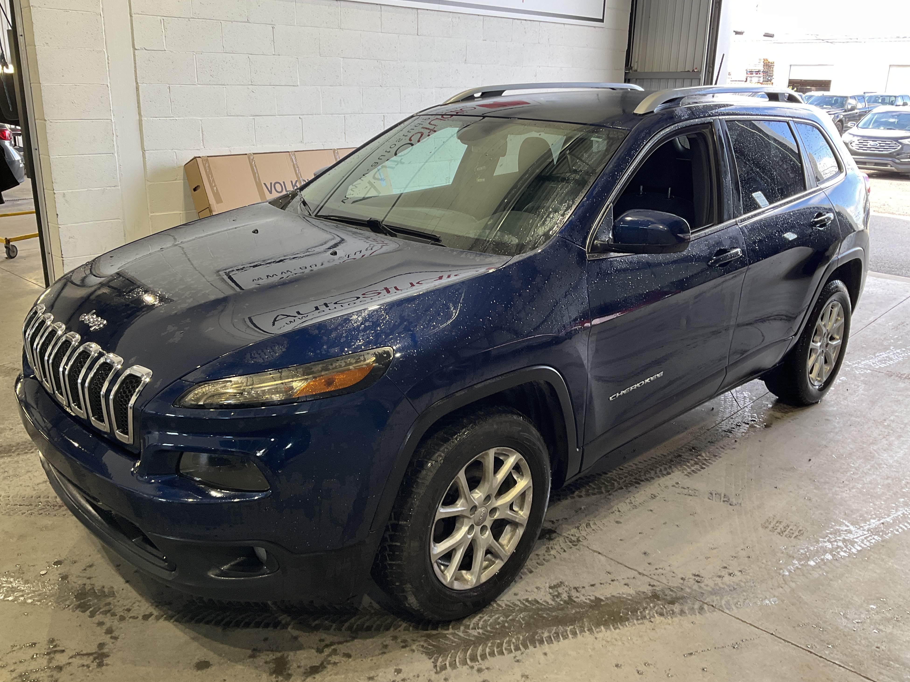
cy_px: 332
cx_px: 441
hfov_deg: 60.0
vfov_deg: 46.8
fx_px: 789
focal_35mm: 30
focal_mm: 3
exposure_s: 1/60
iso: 32
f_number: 1.8
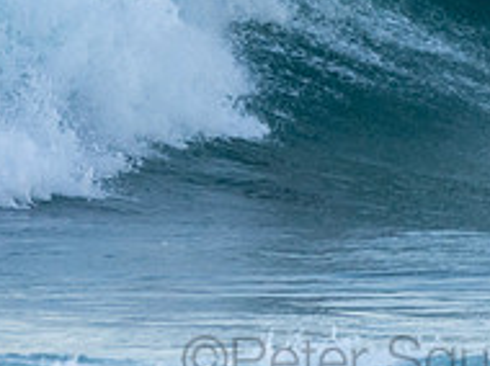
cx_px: 382
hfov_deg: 0.9
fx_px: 31159
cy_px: -68
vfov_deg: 0.7
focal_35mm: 2204
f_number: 5.6
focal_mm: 500
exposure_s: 1/1250
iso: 1100
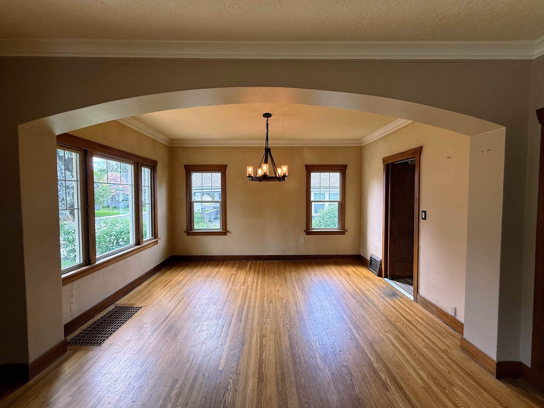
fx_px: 220
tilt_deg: -2.2
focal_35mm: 14
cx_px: 272
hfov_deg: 102.1
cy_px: 204
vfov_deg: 85.7
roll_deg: +0.3
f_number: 2.2
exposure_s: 1/120
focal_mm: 2.22
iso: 160
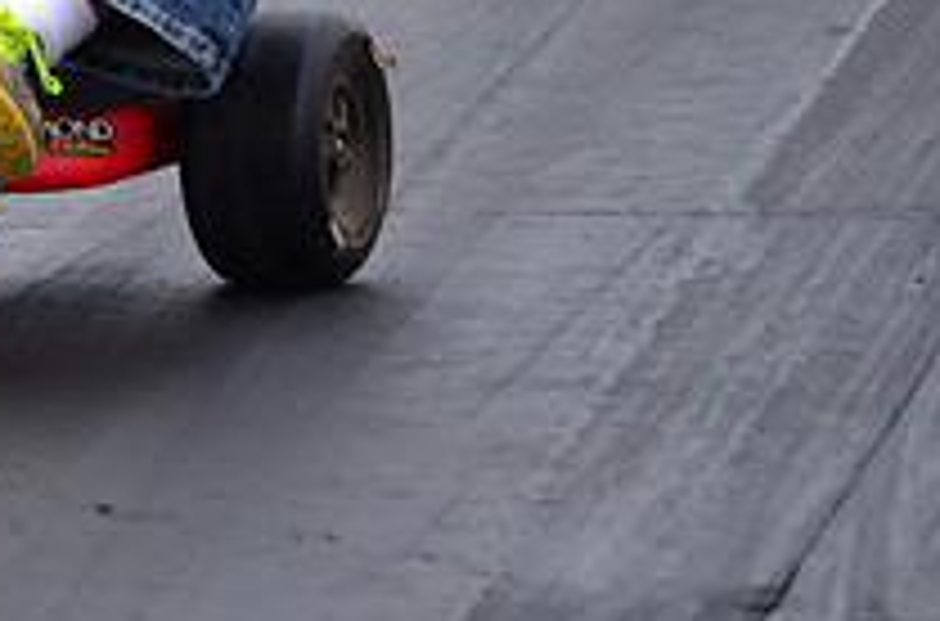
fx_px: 17894
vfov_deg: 2.0
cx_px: -198
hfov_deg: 3.0
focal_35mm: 687
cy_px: -148
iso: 1000
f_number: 5.3
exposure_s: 1/1600
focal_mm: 165
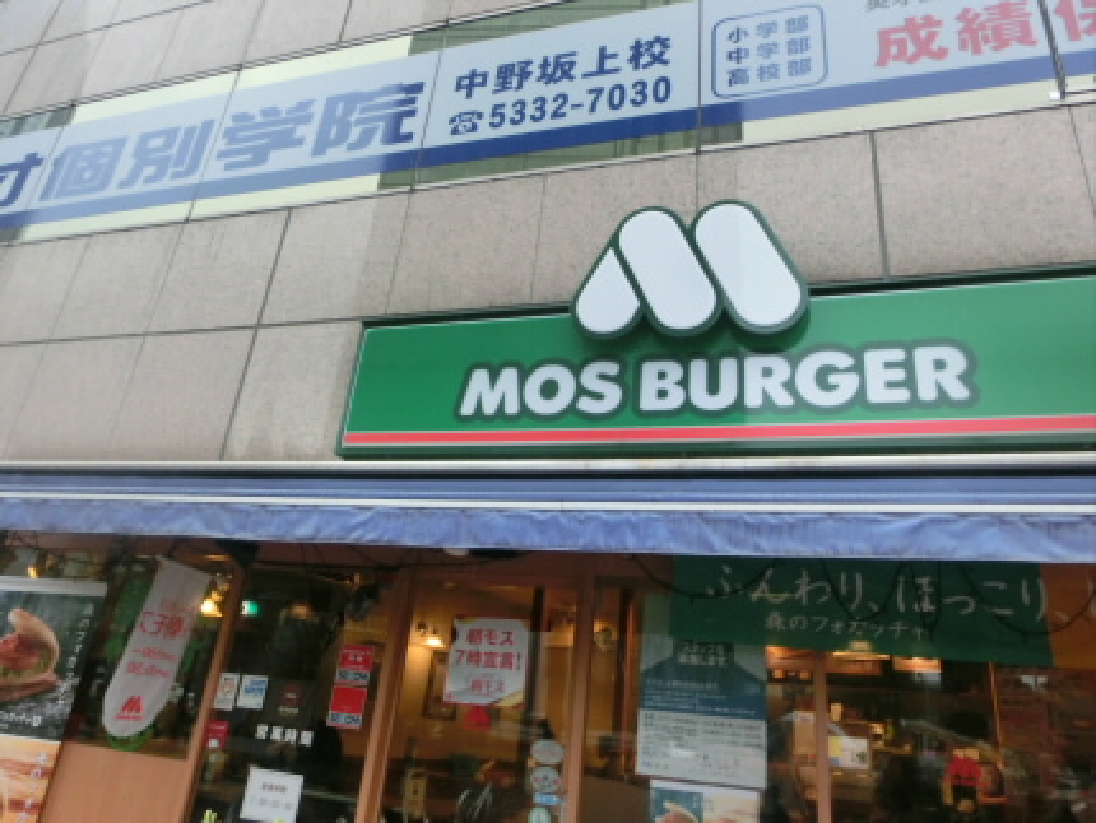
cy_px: 412
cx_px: 548
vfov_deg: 56.9
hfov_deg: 71.6
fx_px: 760
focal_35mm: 24
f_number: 3
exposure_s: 1/250
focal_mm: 4.24
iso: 200
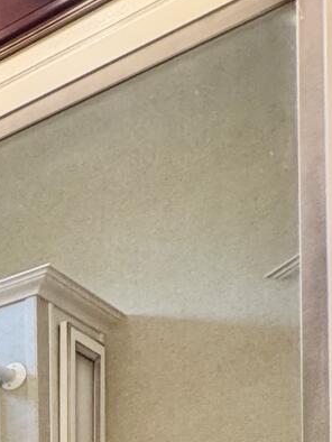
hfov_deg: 14.5
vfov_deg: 21.9
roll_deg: +1.3
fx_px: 907
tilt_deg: -1.4
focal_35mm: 71
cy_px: 693
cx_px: -440
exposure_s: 1/120
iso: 200
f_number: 2.2
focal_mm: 2.22
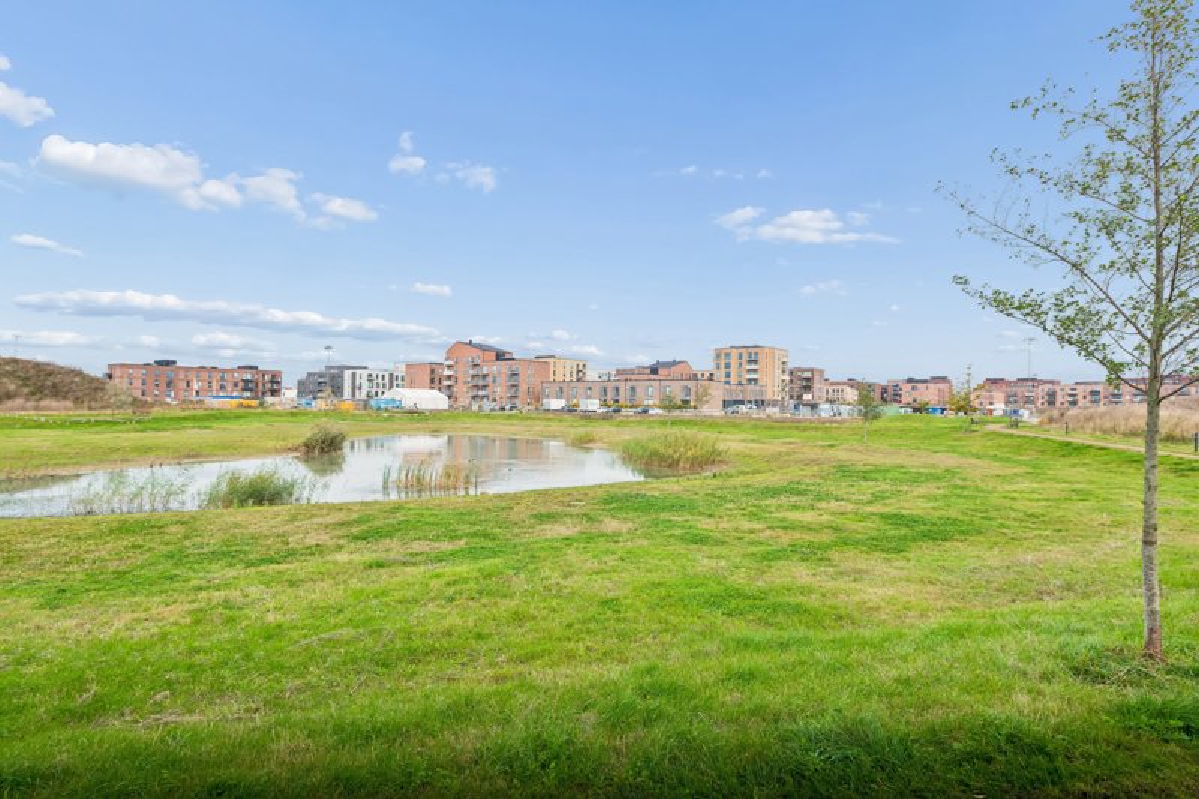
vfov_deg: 67.4
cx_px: 600
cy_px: 400
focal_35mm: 18
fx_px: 599
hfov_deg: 90.0
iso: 200
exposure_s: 1/100
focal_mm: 18
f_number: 9
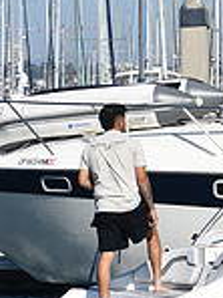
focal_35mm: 423
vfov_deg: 4.7
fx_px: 3633
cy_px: 251
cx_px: 516
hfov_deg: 3.5
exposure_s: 1/400
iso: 100
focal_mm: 75
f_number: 10
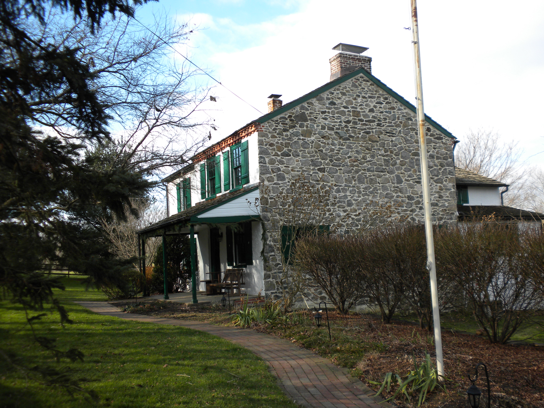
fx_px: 581
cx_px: 272
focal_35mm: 37
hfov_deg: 50.1
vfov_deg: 38.7
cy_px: 204
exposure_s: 1/262
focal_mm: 6.6
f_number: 3.5
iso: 64
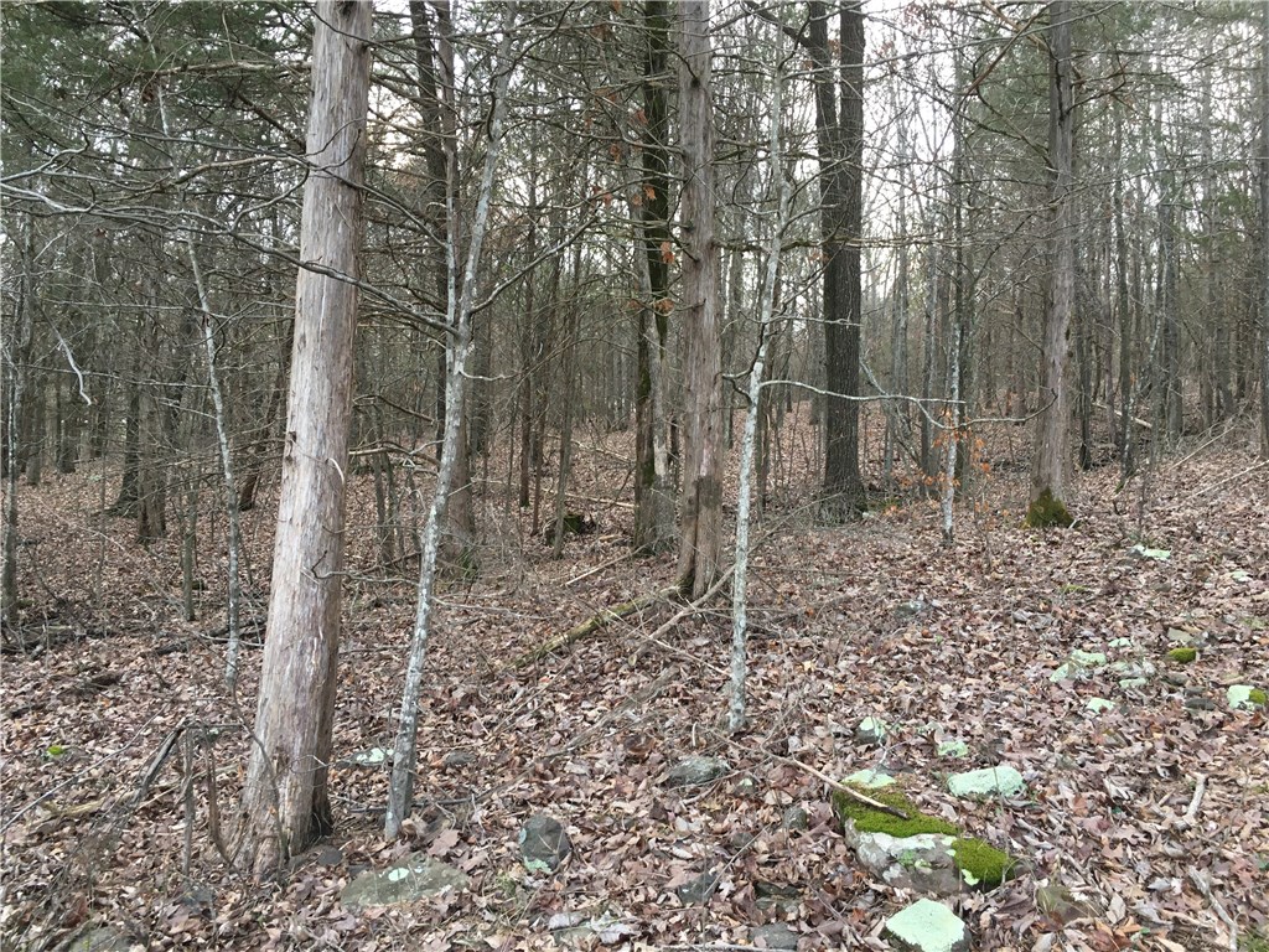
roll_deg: -2.2
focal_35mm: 29
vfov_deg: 48.2
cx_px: 634
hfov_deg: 61.7
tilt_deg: +0.1
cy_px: 476
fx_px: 1063
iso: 25
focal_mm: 4.15
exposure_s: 1/30
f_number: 2.2
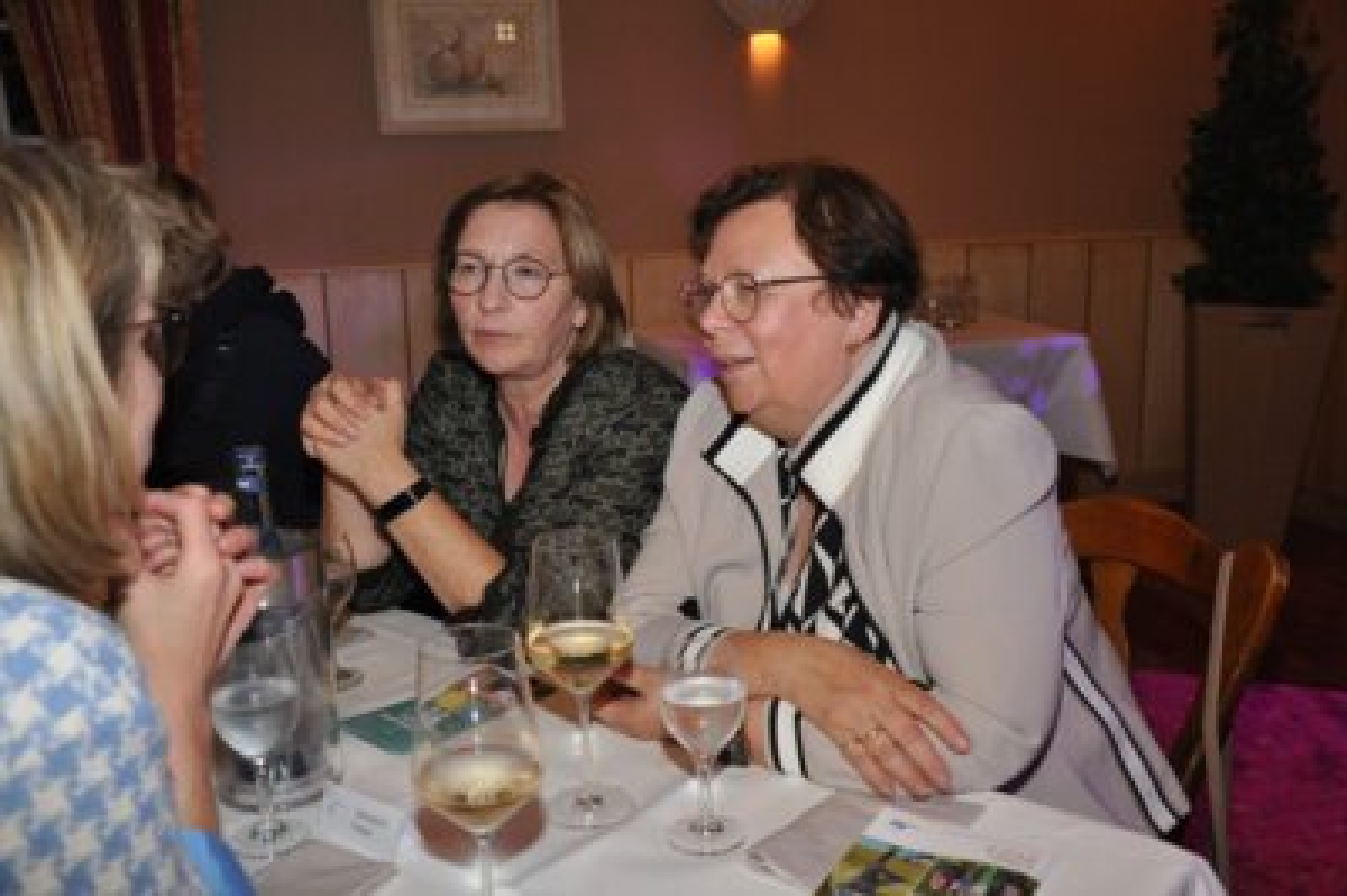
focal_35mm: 36
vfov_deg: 36.8
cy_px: 448
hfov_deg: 53.2
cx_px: 674
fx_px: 1346
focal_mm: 24
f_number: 4
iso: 800
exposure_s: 1/60
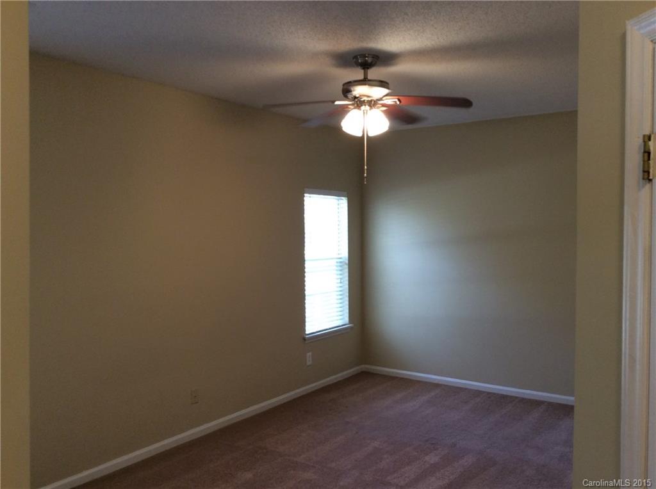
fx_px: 605
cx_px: 328
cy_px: 244
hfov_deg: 56.9
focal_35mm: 32
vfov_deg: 44.0
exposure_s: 1/24
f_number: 2.4
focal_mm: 3.3
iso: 64
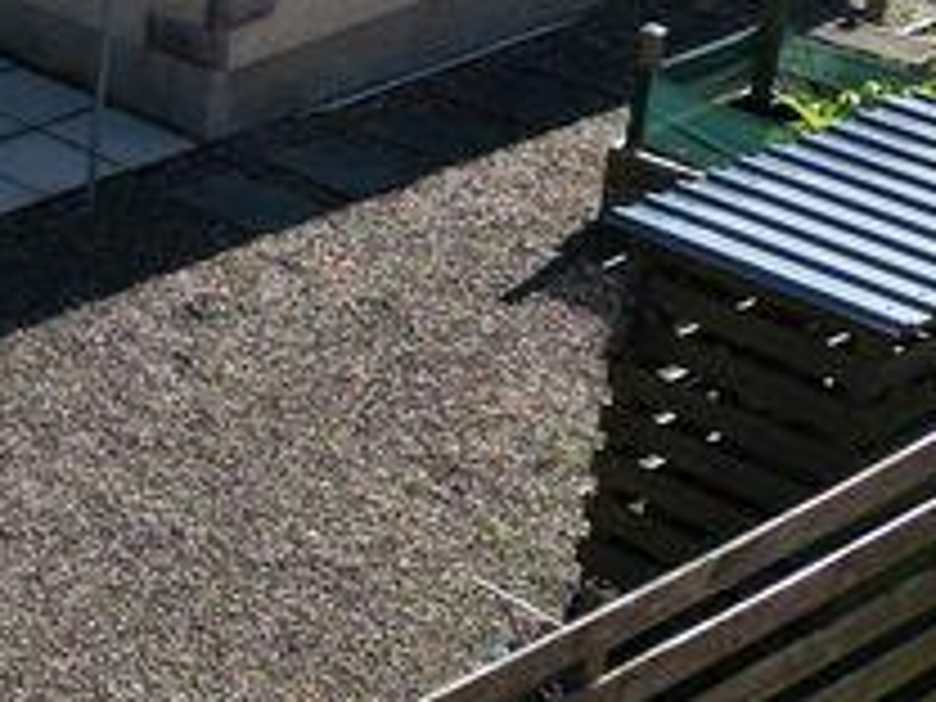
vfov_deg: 12.3
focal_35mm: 118
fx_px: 3191
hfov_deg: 14.2
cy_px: -108
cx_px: -878
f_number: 1.7
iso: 130
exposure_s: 1/2500
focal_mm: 6.72
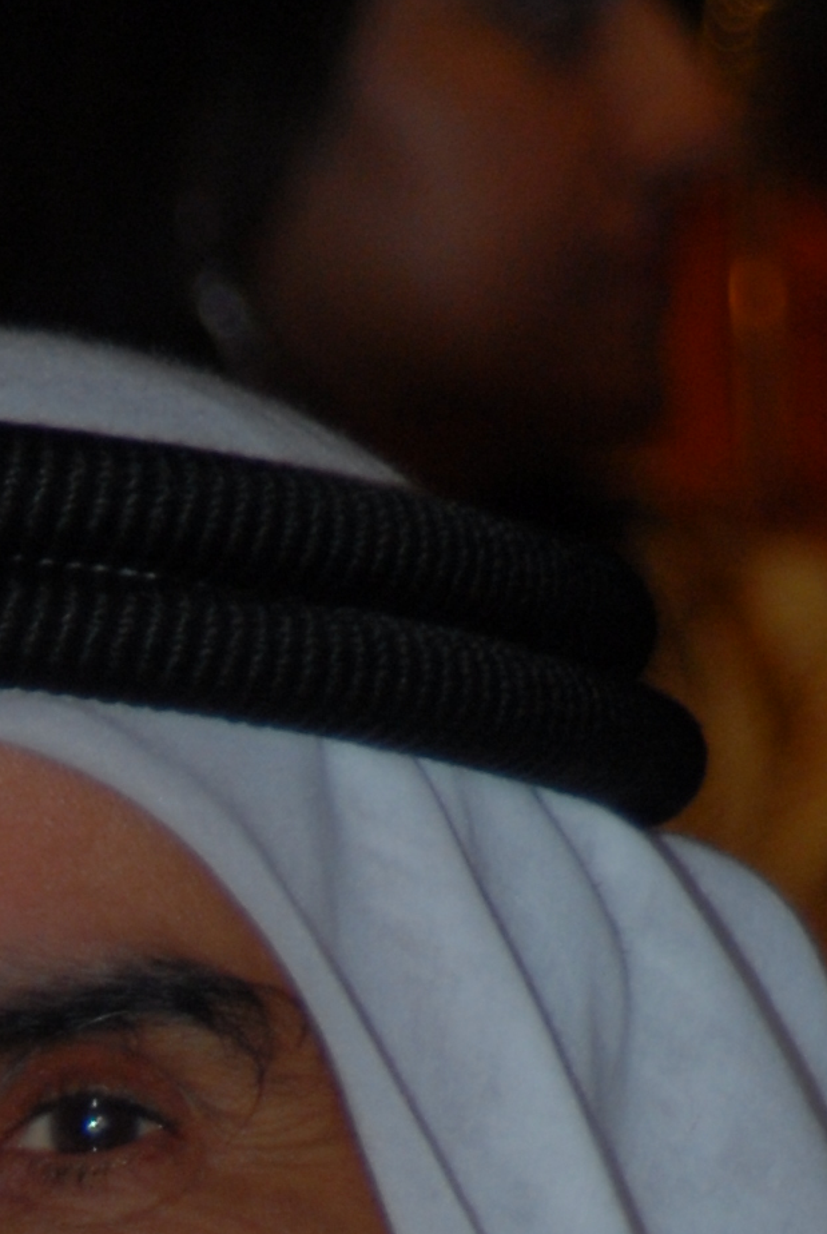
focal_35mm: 578
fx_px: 19849
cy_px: 2451
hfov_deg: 2.4
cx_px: -194
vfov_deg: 3.5
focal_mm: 92
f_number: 5
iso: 250
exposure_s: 1/100
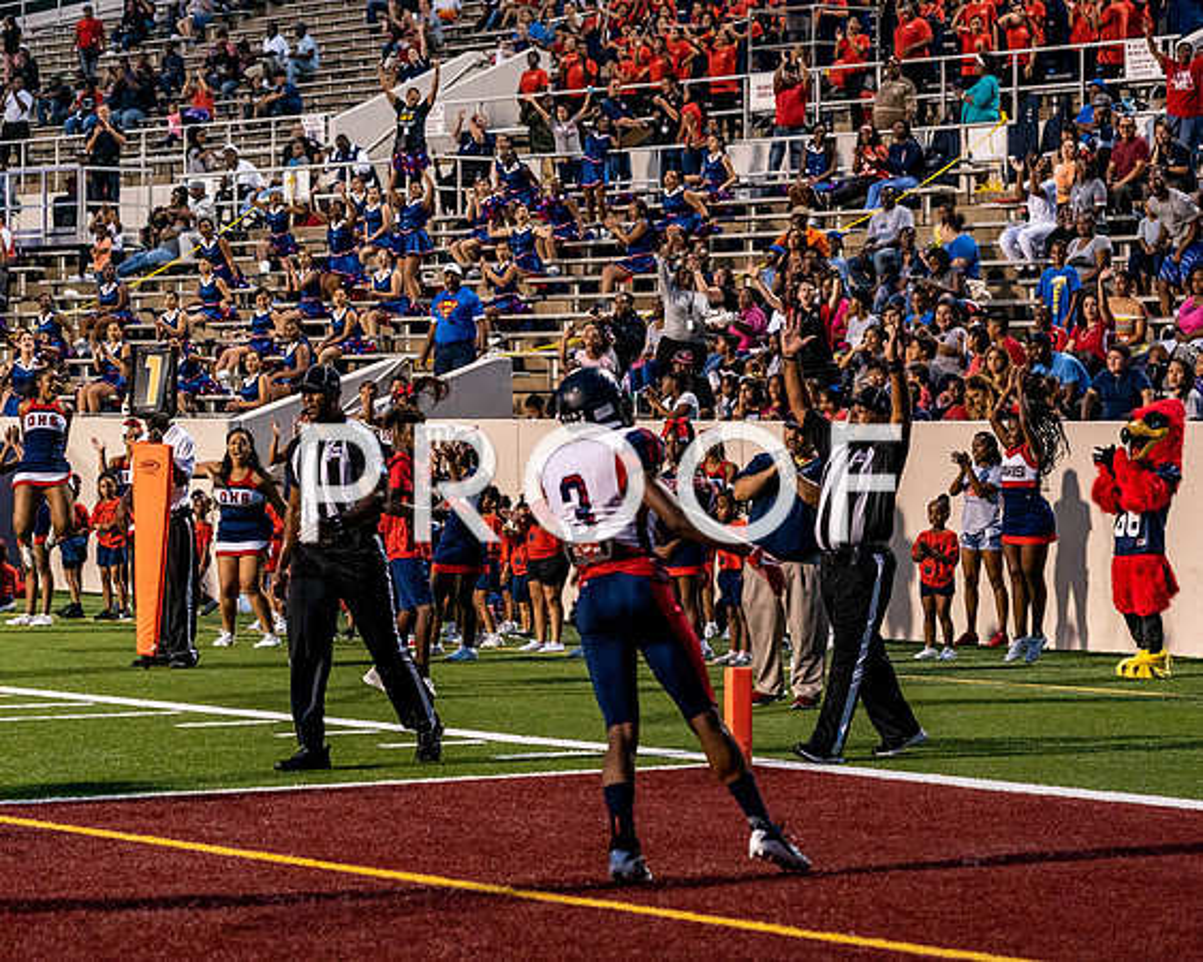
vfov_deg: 13.0
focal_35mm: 118
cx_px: 756
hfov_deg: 16.3
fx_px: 4204
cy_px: 505
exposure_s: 1/500
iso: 6400
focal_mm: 100
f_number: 5.6
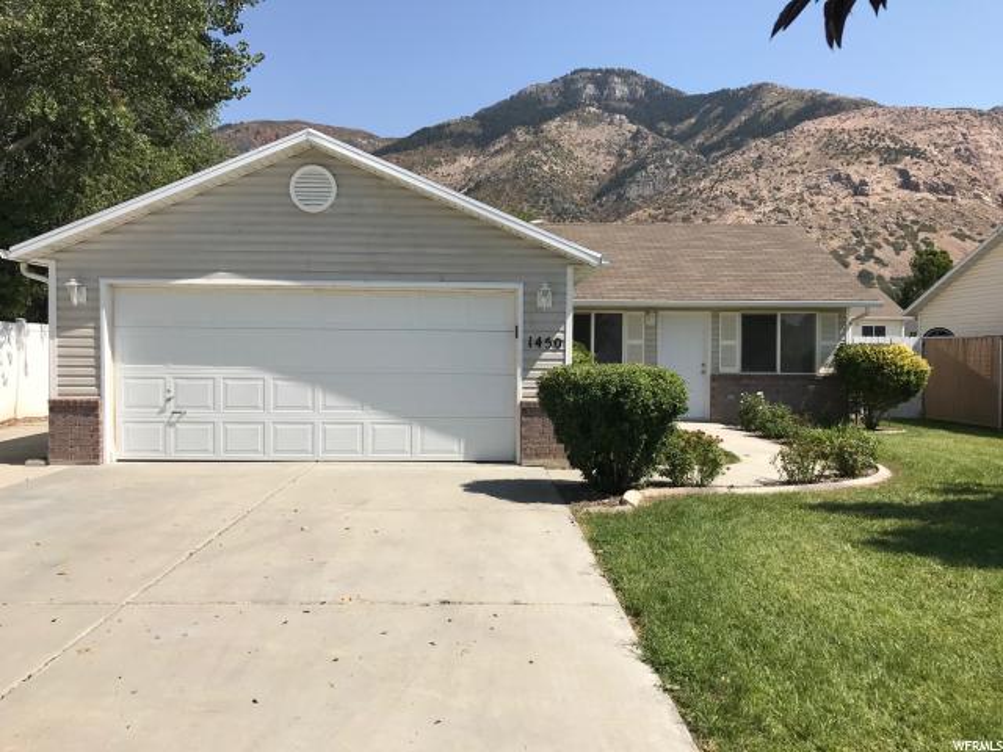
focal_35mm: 28
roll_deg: -0.2
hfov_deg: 63.4
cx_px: 502
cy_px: 376
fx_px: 811
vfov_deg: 49.7
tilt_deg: -0.6
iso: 20
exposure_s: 1/2907
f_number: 1.8
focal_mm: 3.99
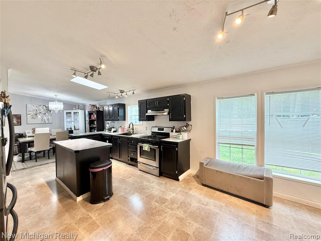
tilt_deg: +0.0
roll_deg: +0.7
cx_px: 160
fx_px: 130
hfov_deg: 102.1
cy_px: 120
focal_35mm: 14
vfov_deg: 85.7
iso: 200
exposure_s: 1/60
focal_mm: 2.22
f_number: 2.2
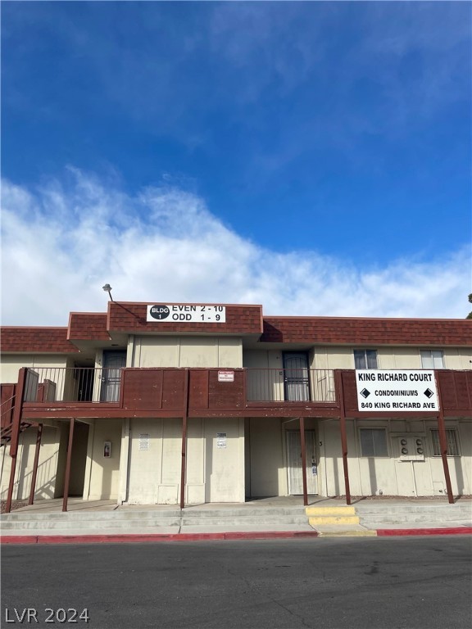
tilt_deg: +15.8
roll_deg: +0.3
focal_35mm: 26
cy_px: 314
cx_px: 236
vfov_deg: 67.3
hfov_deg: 53.1
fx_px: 473
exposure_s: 1/5128
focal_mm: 5.1
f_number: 1.6
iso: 50
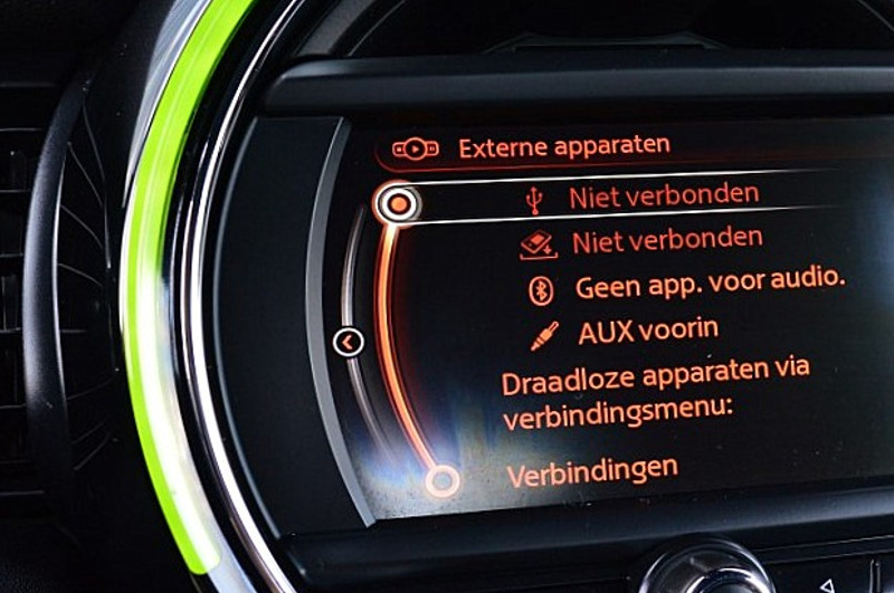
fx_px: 1562
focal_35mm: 63
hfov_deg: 31.7
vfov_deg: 21.5
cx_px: 583
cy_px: 286
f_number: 7.1
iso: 800
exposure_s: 1/60
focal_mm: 24
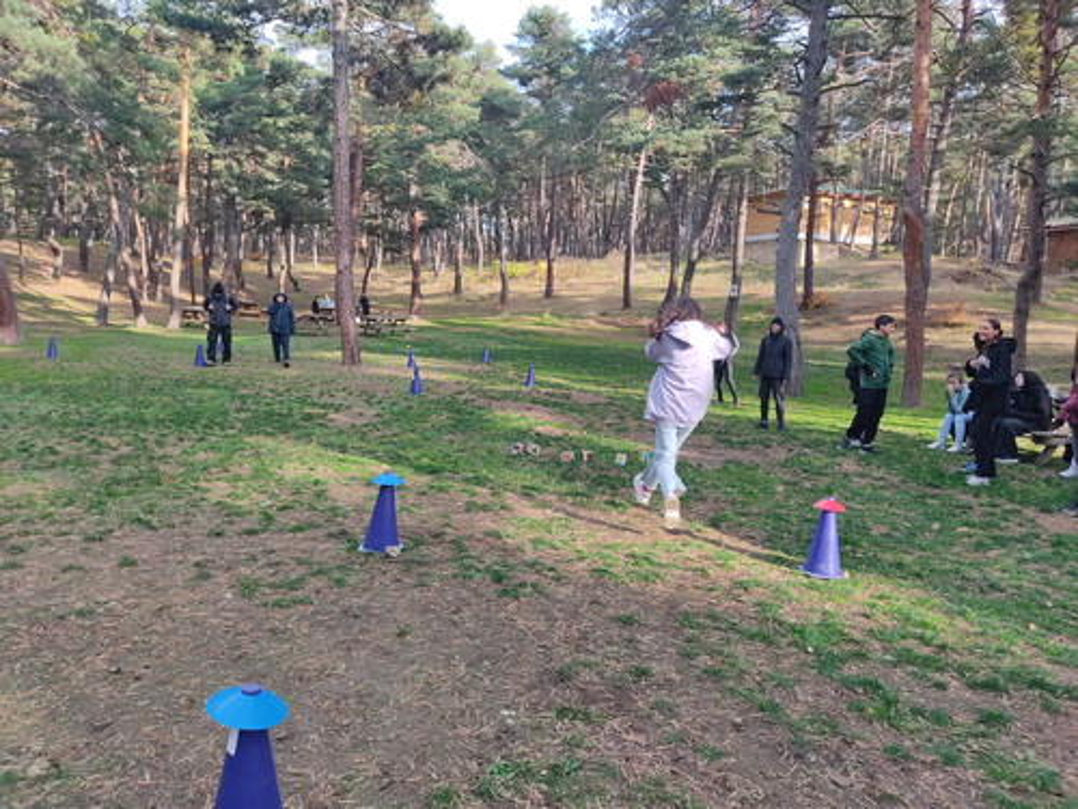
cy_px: 404
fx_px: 810
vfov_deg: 53.1
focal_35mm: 26
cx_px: 539
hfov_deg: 67.3
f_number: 1.79
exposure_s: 1/206
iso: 100
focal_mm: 4.74
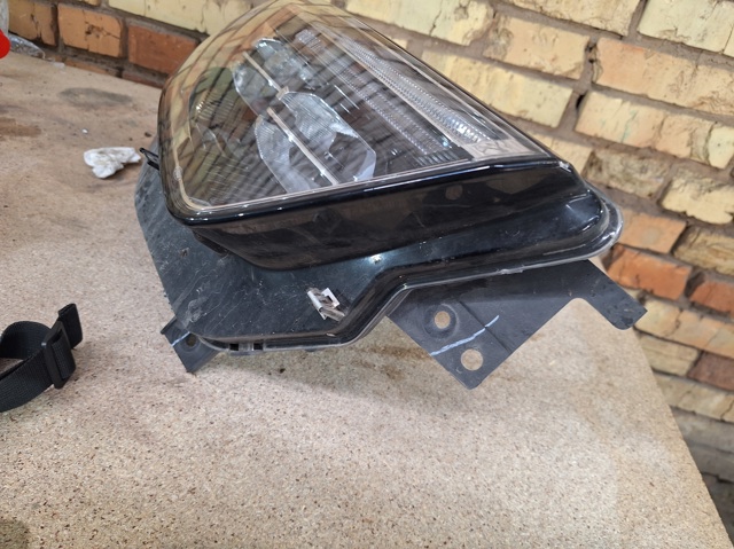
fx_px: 487
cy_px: 274
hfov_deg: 74.0
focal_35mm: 23
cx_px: 367
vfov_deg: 58.8
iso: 250
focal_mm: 5.54
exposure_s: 1/33
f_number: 1.8
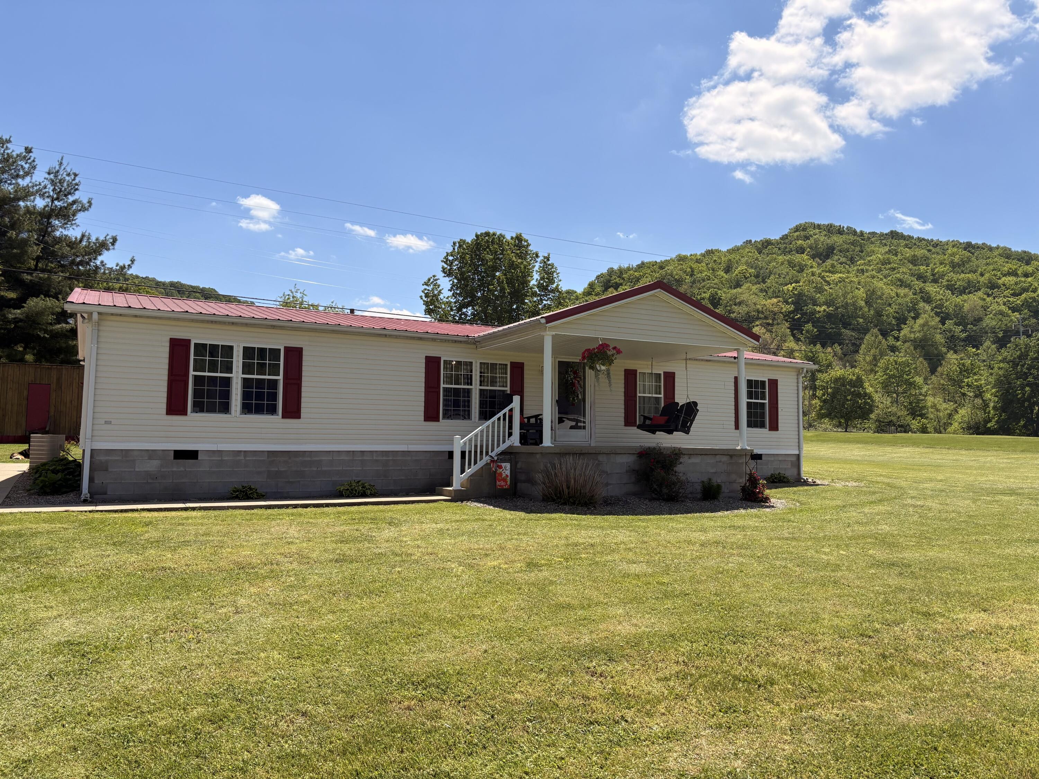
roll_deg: +0.4
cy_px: 390
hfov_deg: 67.3
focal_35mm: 26
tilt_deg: +5.4
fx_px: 780
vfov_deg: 53.1
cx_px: 520
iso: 50
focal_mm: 5.96
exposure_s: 1/4329
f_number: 1.6
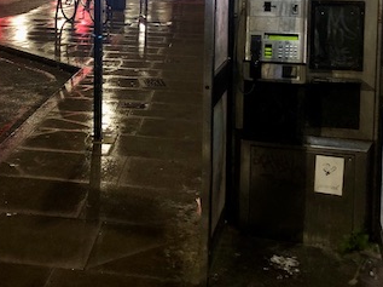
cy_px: 8
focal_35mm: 59
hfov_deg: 32.3
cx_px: 114
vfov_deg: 23.8
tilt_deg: -4.3
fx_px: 652
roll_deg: -2.6
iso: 80
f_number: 1.8
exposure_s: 1/5
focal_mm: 3.99
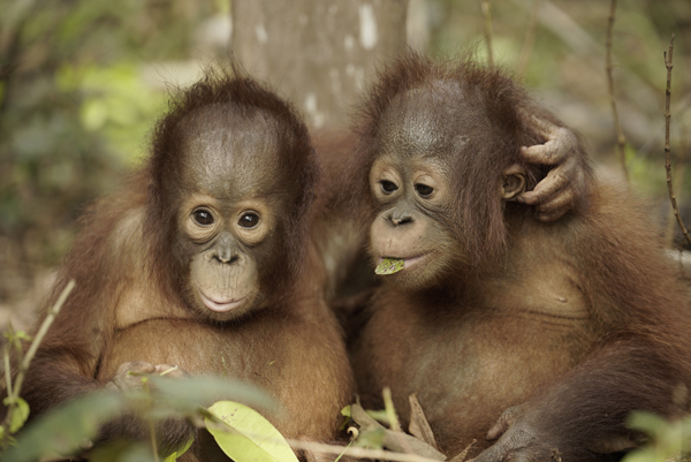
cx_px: 346
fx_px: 2727
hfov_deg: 14.4
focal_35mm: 142
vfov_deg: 9.7
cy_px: 231
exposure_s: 1/250
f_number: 3.5
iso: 320
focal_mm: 142
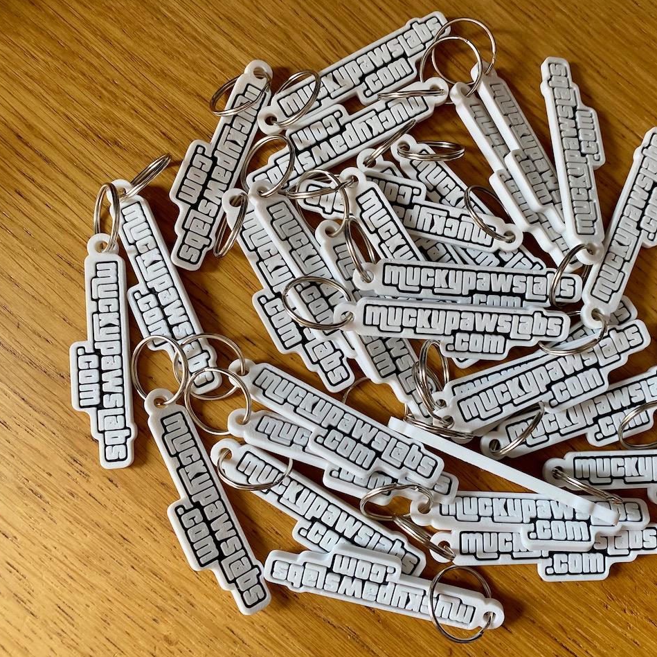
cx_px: 433
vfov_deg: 52.5
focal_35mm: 31
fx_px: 666
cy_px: 327
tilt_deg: -82.1
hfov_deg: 51.6
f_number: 1.8
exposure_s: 1/113
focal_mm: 4.25
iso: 125
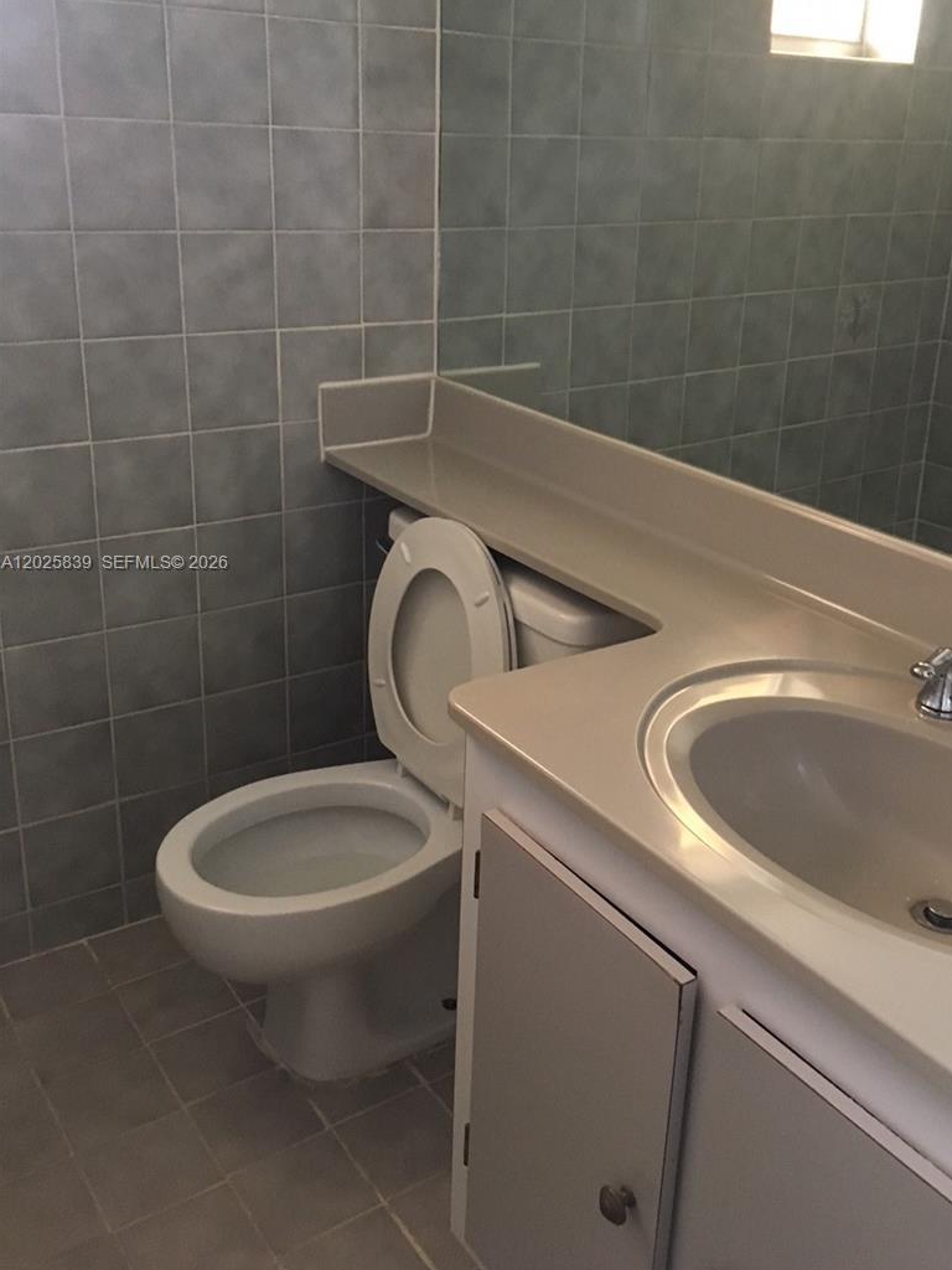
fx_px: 1247
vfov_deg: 53.8
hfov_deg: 41.7
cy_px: 564
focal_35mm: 34
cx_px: 557
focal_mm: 4.15
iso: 200
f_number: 2.2
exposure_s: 1/30
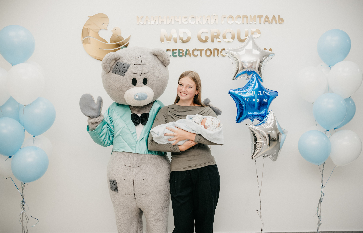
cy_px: 115
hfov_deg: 58.0
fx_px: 327
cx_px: 189
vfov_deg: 39.1
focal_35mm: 33
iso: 320
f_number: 4
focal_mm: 31
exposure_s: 1/200
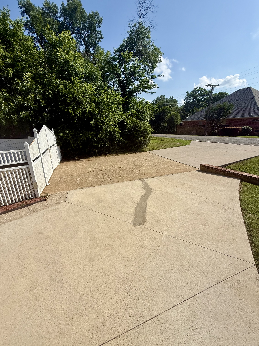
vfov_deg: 102.1
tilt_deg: -17.3
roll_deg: -0.7
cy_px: 173
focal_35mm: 14
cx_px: 130
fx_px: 140
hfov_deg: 85.7
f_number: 2.2
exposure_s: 1/3663
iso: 50
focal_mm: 2.22
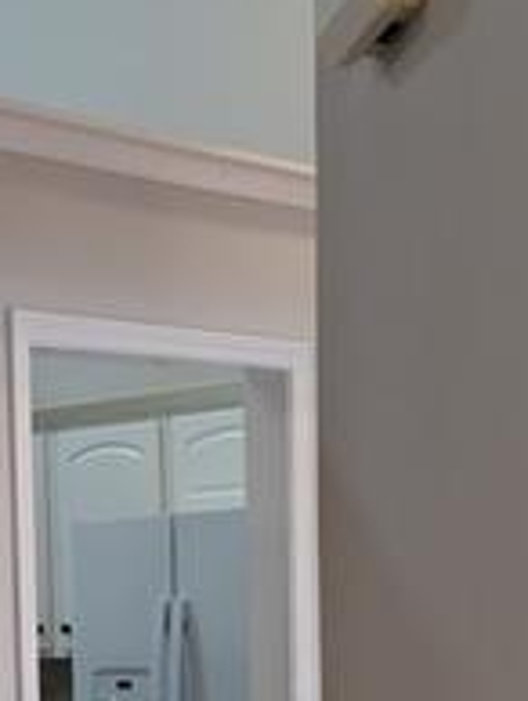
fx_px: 1928
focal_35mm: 95
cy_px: 788
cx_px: -203
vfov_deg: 19.7
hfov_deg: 14.8
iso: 918
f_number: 1.8
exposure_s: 1/60
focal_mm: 5.56
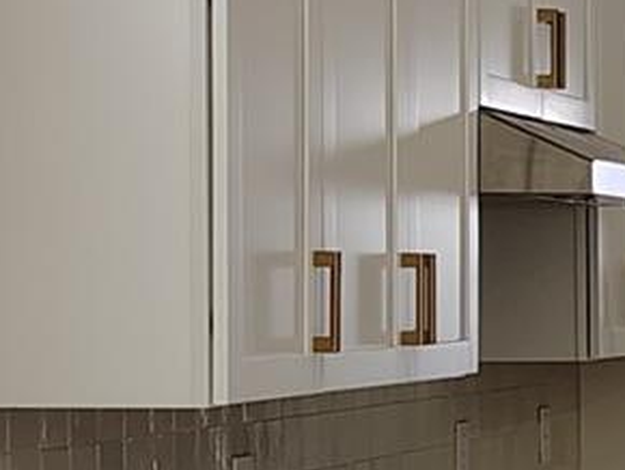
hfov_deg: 10.8
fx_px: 3054
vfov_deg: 8.8
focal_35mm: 169
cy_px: 369
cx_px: 1198
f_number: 1.8
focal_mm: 5.56
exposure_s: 1/120
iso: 216
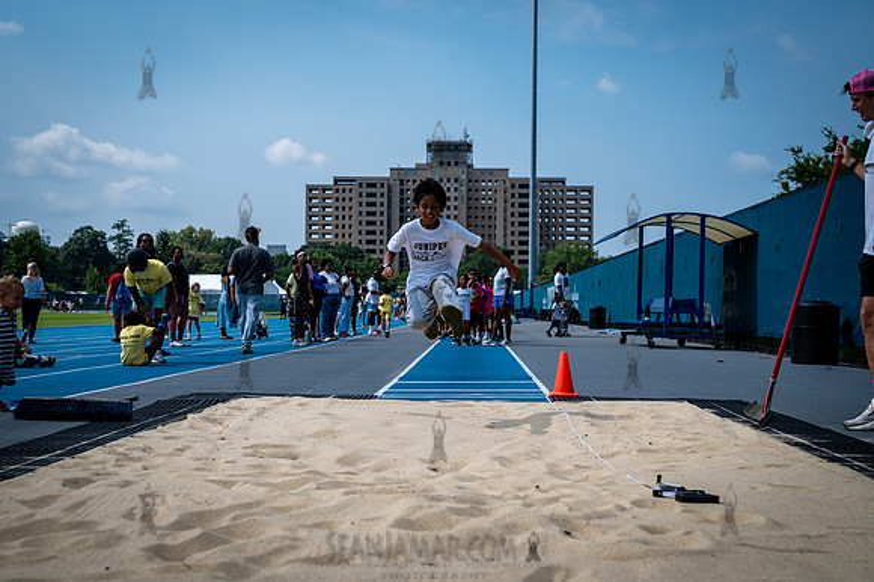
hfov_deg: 39.6
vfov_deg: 26.9
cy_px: 291
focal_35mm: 50
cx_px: 437
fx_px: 1214
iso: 100
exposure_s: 1/1000
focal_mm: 50
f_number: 5
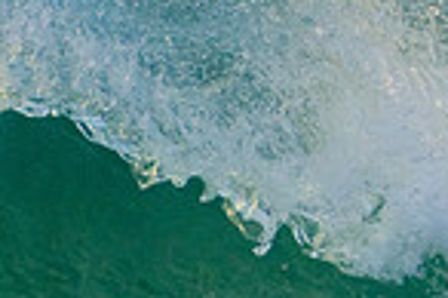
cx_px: 865
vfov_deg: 0.6
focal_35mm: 2473
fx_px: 30740
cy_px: 17
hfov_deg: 0.8
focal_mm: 400
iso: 500
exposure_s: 1/1250
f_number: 5.6
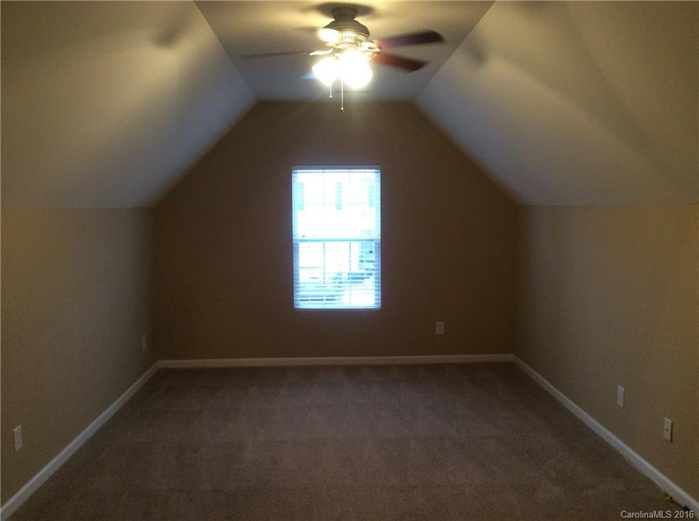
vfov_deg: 44.0
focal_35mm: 32
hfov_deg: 56.9
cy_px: 260
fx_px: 645
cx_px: 350
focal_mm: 3.3
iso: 125
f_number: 2.4
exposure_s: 1/24
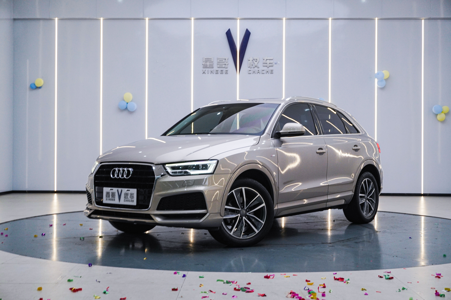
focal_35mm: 48
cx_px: 226
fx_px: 601
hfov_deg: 41.1
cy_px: 150
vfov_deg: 28.1
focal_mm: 32
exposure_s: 1/80
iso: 640
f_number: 6.3
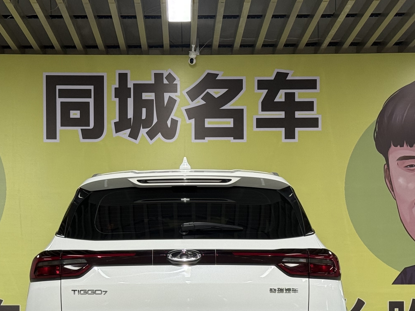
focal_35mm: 97
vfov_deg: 15.1
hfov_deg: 20.2
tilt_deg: +0.2
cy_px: 275
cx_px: 171
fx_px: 1163
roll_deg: -0.1
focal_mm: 6.76
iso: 80
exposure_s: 1/100
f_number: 1.78
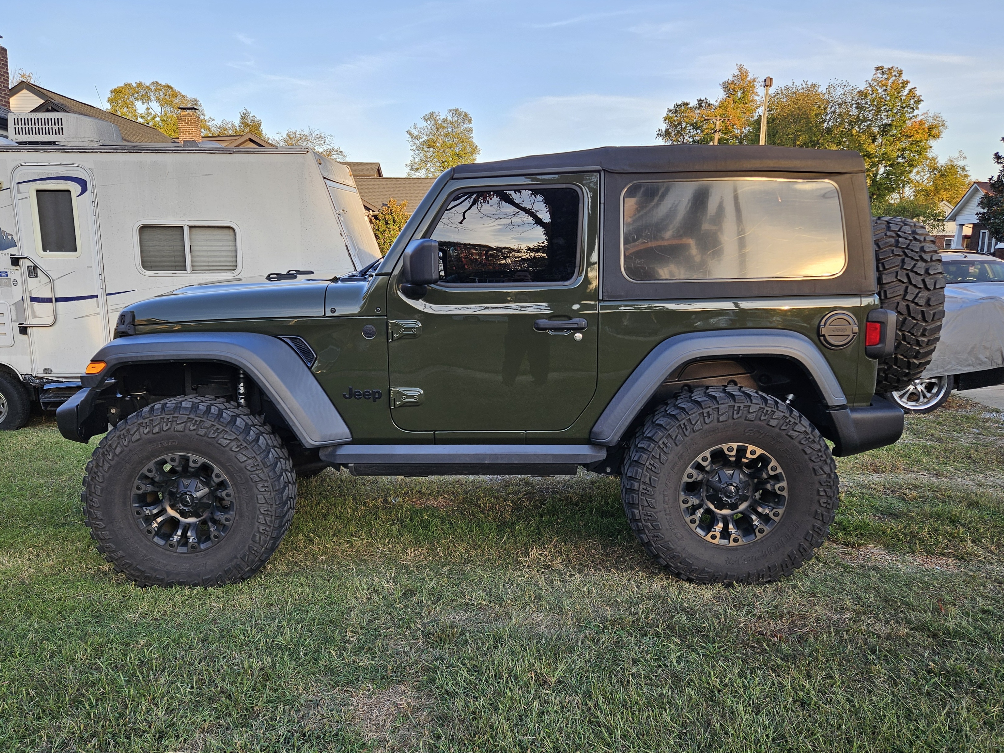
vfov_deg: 58.9
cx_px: 502
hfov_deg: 73.9
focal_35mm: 23
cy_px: 376
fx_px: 667
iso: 25
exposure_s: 1/213
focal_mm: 5.4
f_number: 1.8
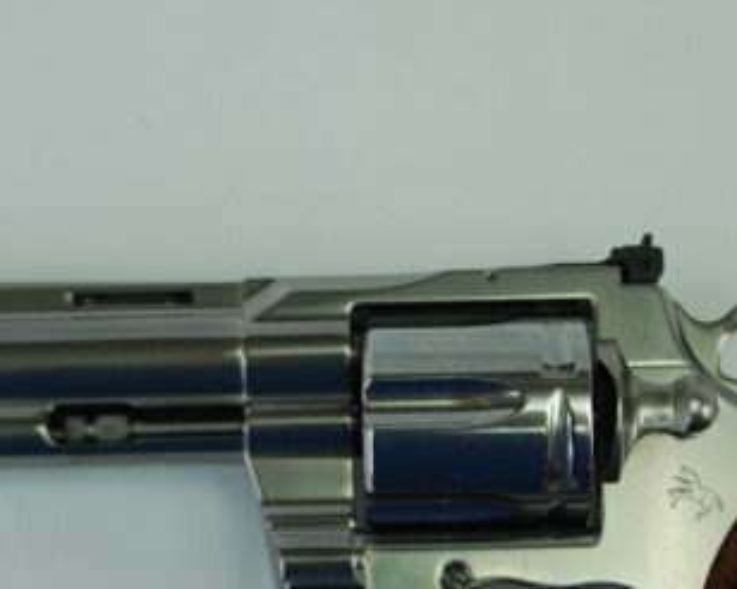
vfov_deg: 15.9
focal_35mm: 95
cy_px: 594
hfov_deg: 20.2
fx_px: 2071
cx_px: 337
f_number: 4.5
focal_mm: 26
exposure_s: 1/80
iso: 400
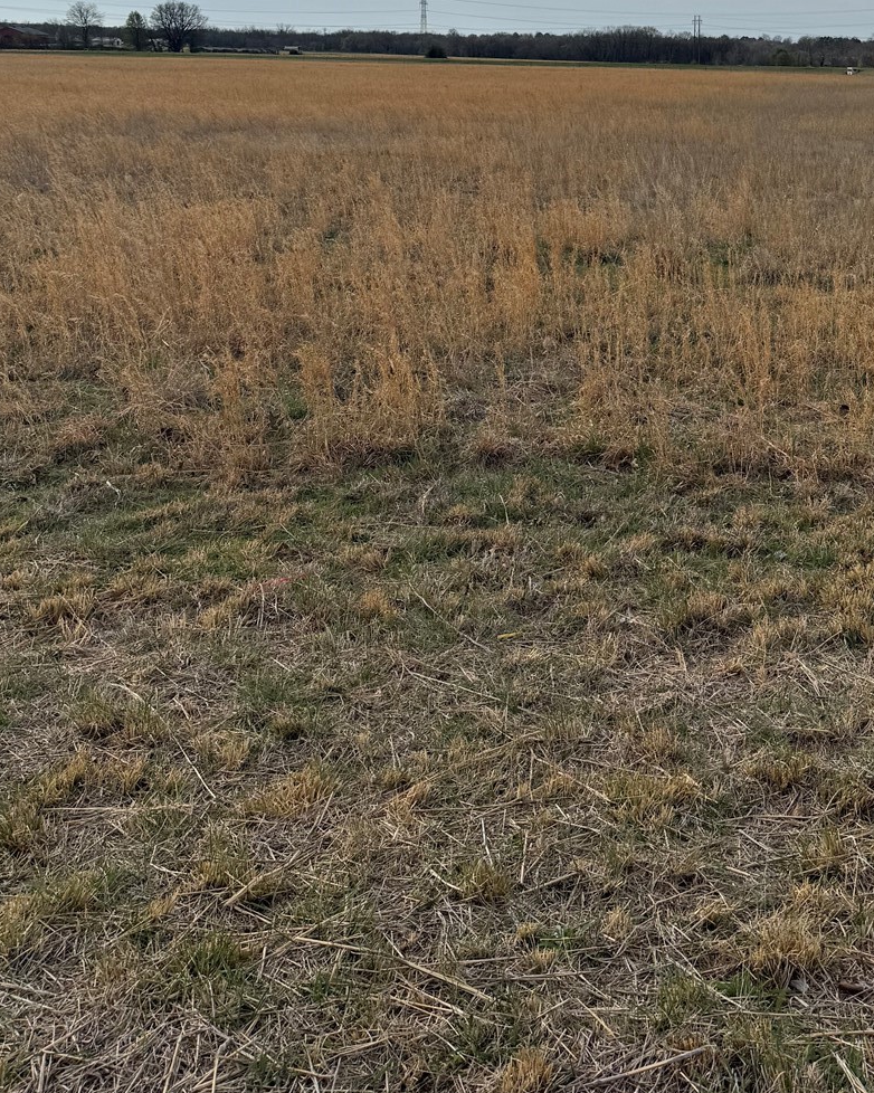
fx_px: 1488
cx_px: 710
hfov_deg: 31.8
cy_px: 178
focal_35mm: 46
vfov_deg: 38.4
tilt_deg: -5.0
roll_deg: -2.1
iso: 80
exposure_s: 1/6711
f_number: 1.78
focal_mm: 6.76
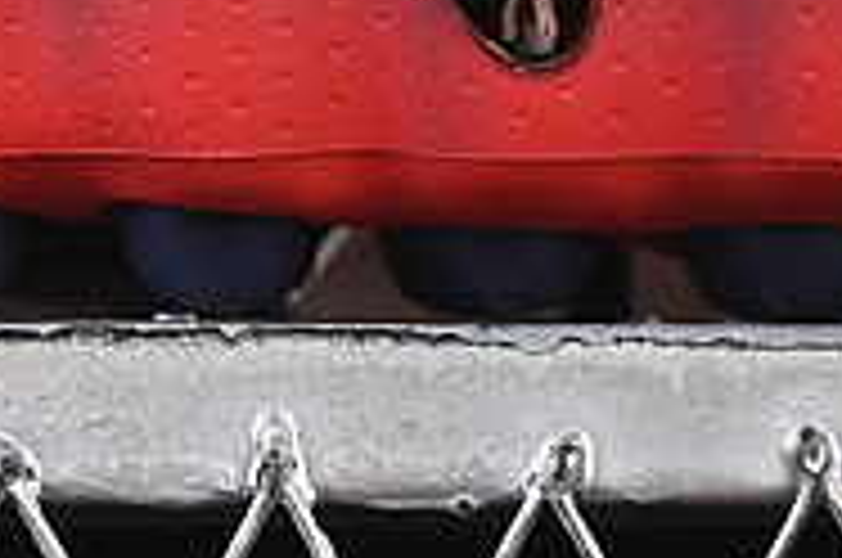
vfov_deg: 3.1
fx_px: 10133
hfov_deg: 4.8
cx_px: 743
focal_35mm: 434
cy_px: -684
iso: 160
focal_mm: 50
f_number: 7.1
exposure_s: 1/60
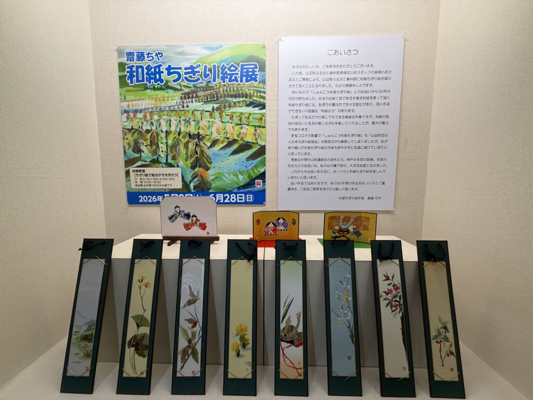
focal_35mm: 14
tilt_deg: -5.6
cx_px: 266
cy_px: 200
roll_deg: -0.3
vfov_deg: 85.7
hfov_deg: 102.1
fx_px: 216
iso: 125
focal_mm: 2.22
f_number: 2.2
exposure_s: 1/100
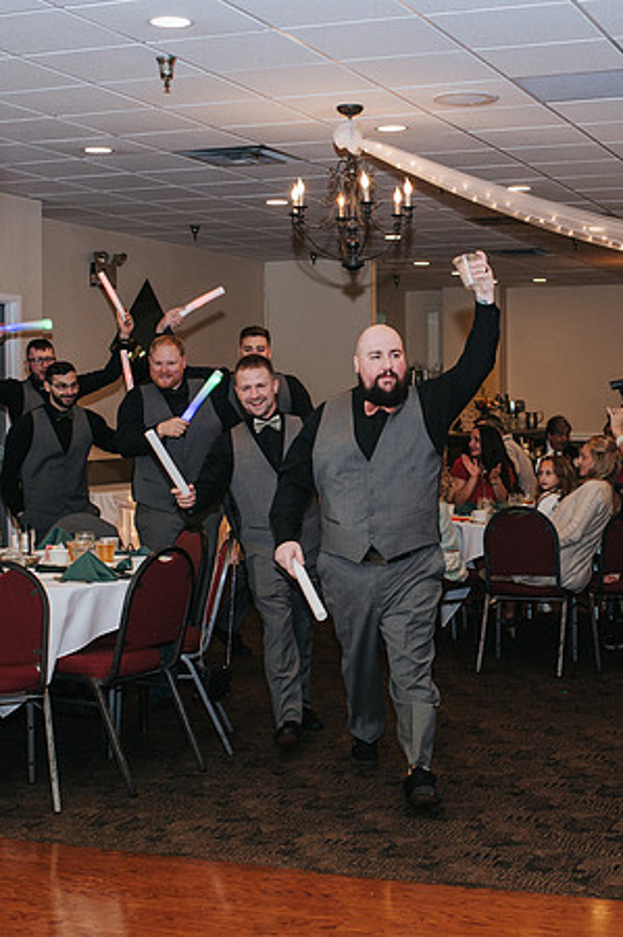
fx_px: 1532
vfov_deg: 34.0
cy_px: 468
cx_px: 435
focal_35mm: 59
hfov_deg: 22.9
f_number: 3.2
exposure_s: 1/200
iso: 800
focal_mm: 35
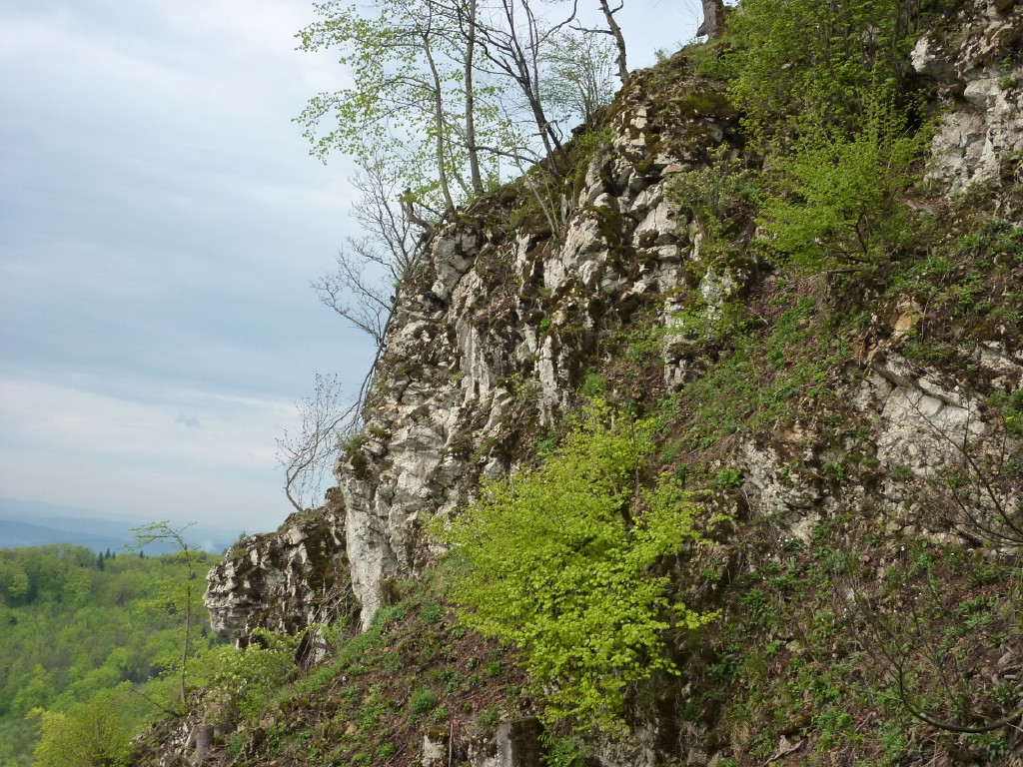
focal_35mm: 42
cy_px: 384
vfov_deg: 34.3
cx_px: 512
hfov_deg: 44.8
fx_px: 1241
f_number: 4
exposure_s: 1/250
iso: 250
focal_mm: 6.9
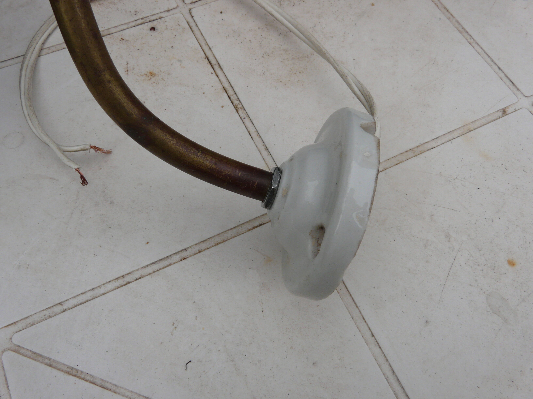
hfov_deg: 63.4
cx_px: 266
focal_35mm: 28
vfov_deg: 49.7
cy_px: 200
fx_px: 431
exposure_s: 1/400
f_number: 5.6
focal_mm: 4.6
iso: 100
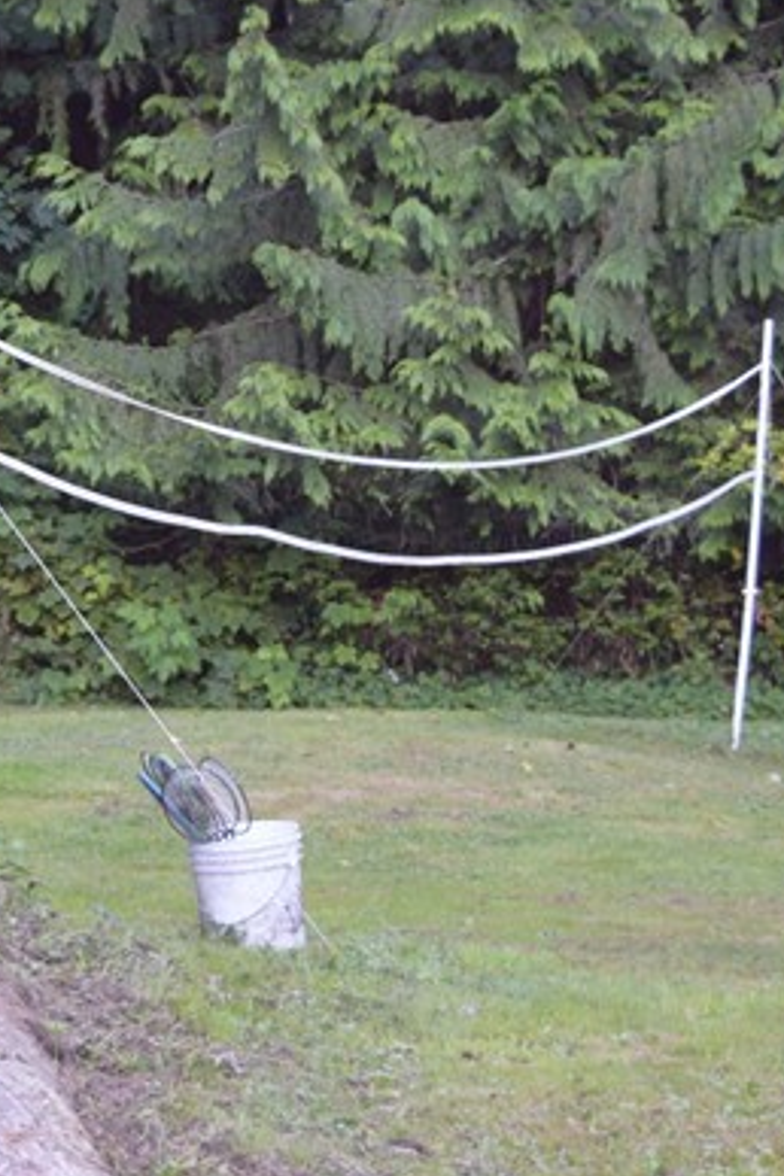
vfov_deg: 14.3
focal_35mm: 143
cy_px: 480
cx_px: 146
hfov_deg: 9.6
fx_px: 4671
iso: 400
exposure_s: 1/80
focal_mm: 34
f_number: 4.5
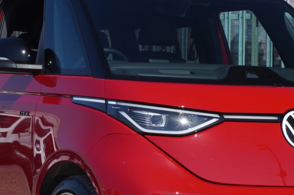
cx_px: 153
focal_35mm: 174
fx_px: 1420
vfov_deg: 7.9
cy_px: 135
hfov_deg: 11.8
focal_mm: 50
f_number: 19
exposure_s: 1/125
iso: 400
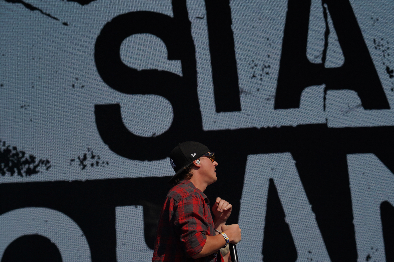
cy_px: 131
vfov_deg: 13.0
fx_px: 1149
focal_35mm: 105
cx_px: 197
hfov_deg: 19.5
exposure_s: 1/1250
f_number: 8
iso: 100
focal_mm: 105
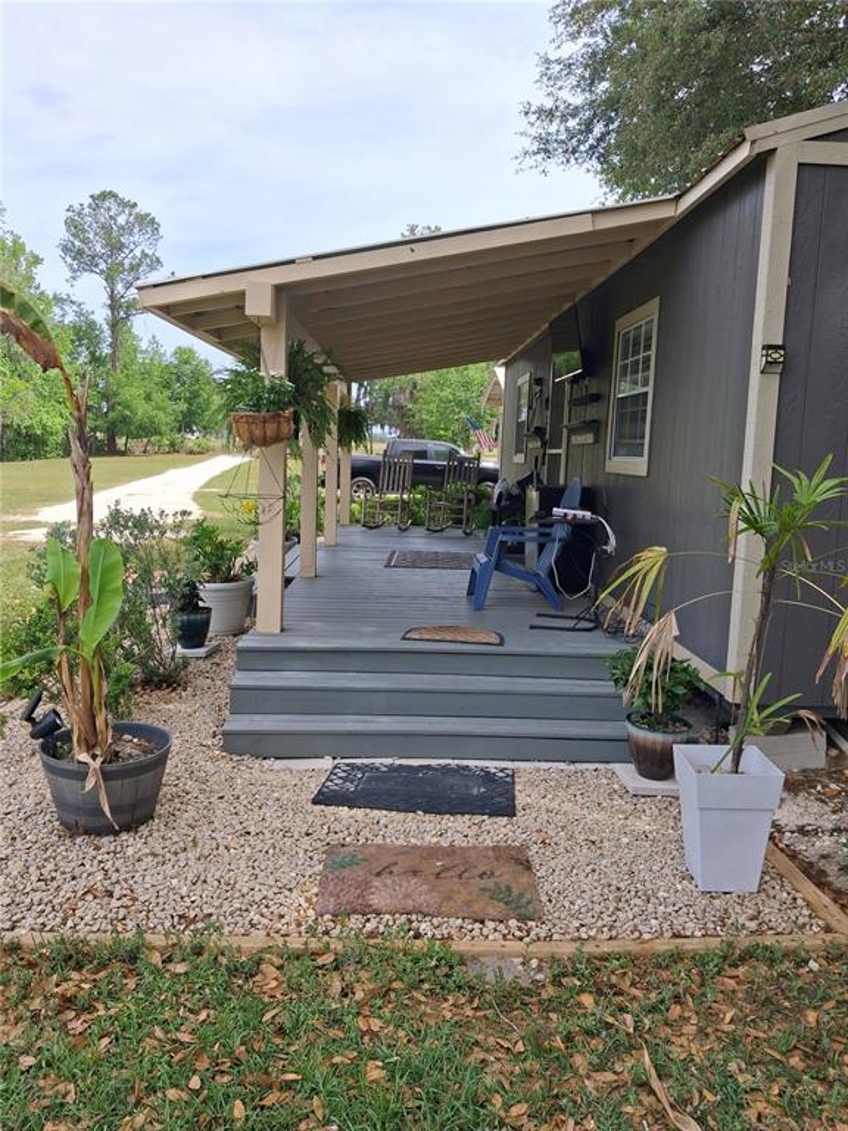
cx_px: 424
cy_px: 566
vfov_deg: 65.3
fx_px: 882
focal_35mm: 27
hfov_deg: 51.4
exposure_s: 1/530
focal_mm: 4
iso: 25
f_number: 1.8
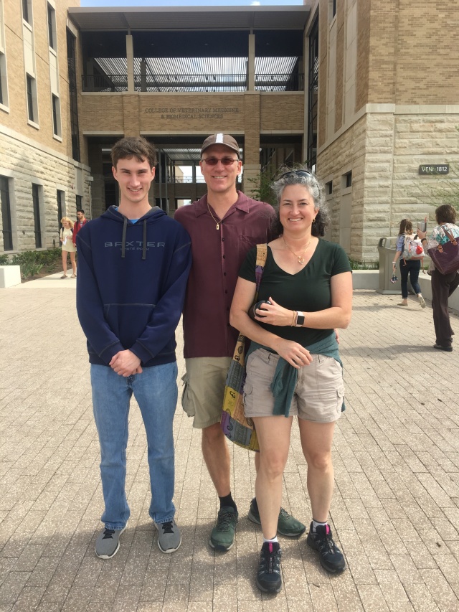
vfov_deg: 61.7
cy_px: 306
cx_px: 230
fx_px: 513
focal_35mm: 29
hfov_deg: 48.2
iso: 25
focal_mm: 4.15
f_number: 2.2
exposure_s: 1/739
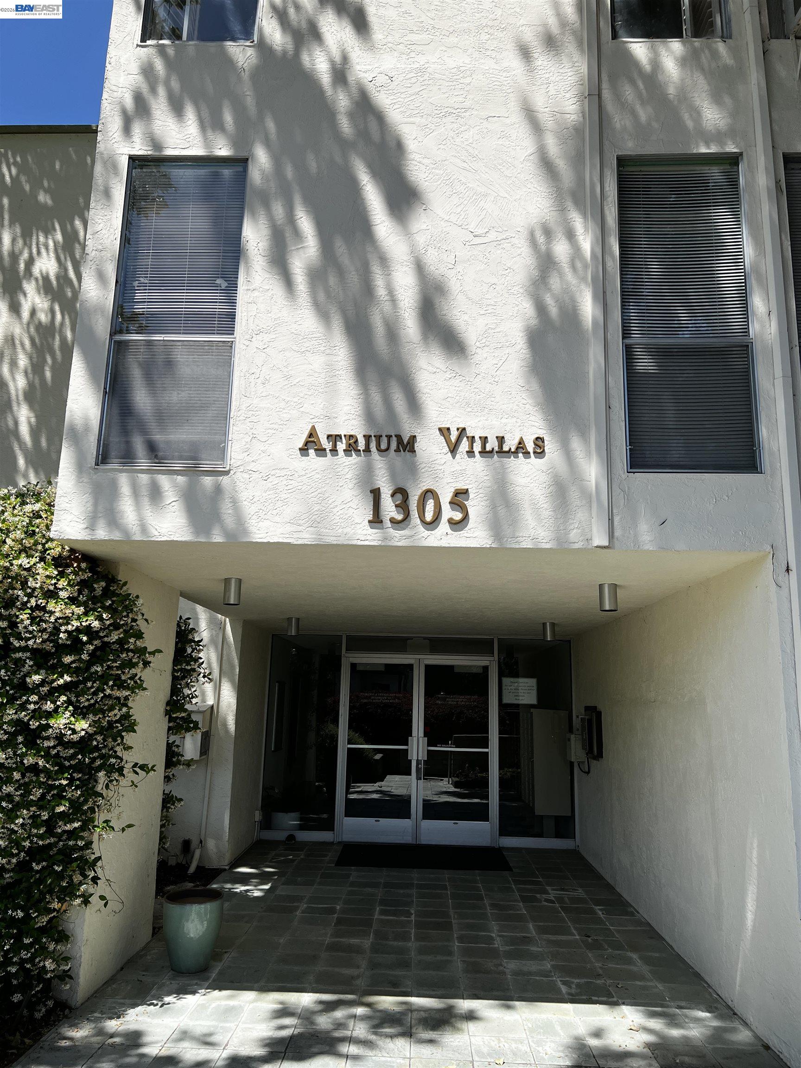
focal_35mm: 26
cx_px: 400
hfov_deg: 53.1
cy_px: 534
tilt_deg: +13.6
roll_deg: -0.5
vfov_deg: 67.3
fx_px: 802
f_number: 1.5
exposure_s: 1/4115
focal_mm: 5.7
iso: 50
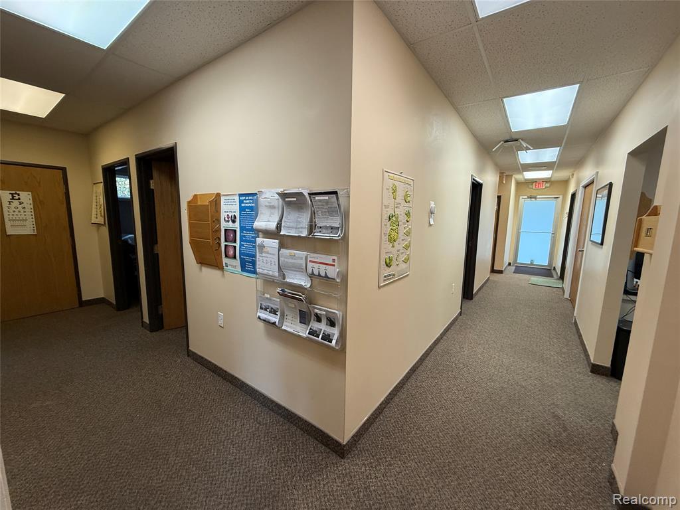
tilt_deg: -7.8
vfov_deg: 85.7
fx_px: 275
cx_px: 340
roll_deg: -0.8
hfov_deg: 102.1
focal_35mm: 14
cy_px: 255
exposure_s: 1/120
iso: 250
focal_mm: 2.22
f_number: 2.2
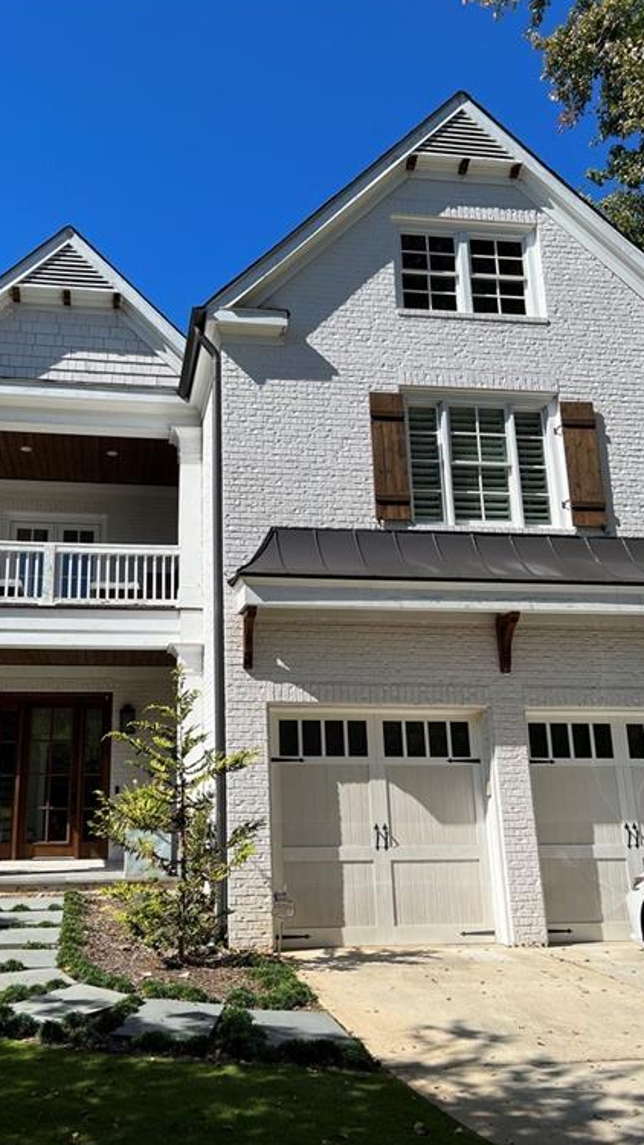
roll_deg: -0.4
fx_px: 880
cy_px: 574
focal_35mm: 29
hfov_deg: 39.8
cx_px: 223
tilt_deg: +14.1
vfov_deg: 66.1
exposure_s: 1/4630
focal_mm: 5.7
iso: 50
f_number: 1.5
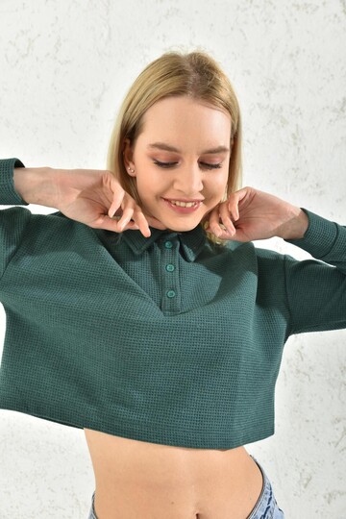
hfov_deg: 37.9
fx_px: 505
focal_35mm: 35
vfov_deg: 54.4
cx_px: 173
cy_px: 260
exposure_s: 1/160
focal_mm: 35
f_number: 7.1
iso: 100
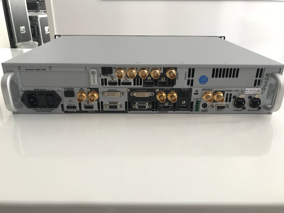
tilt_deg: -22.2
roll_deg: -0.5
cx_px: 142
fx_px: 230
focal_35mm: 28
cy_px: 106
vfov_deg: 49.7
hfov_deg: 63.4
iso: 40
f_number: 1.8
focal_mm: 3.99
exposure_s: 1/17
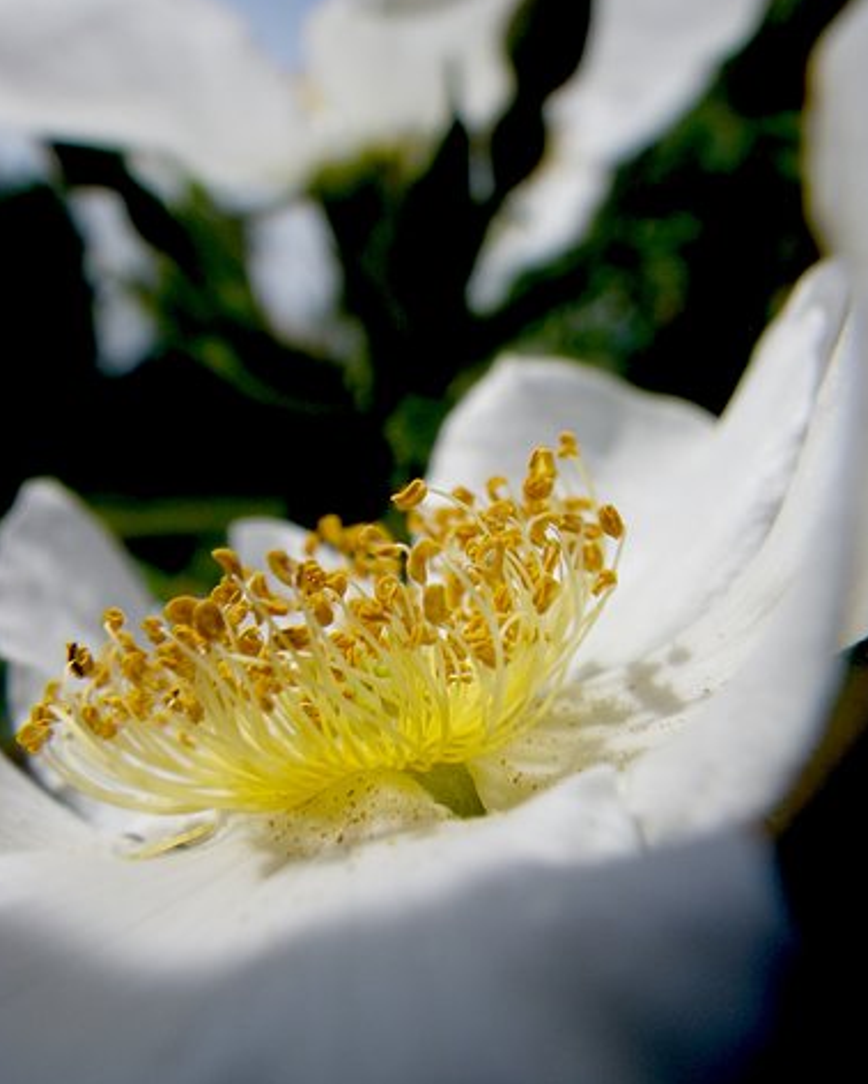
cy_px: 514
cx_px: 434
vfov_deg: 50.2
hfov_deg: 41.2
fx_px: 1155
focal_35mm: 36
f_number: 4.6
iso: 80
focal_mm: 6.1
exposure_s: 1/800
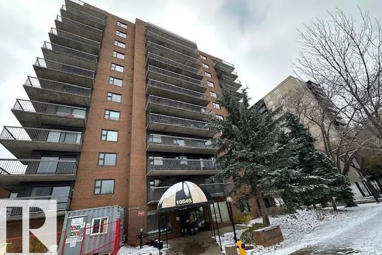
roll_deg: +9.4
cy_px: 136
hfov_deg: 100.4
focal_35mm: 15
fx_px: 159
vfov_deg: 77.2
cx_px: 192
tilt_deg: +27.3
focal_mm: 2.22
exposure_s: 1/239
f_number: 2.2
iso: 50
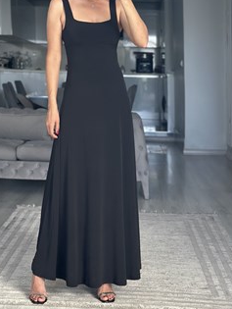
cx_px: 70
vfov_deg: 25.2
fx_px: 687
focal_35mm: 77
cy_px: 101
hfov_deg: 19.1
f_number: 1.78
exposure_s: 1/106
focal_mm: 6.86
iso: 125
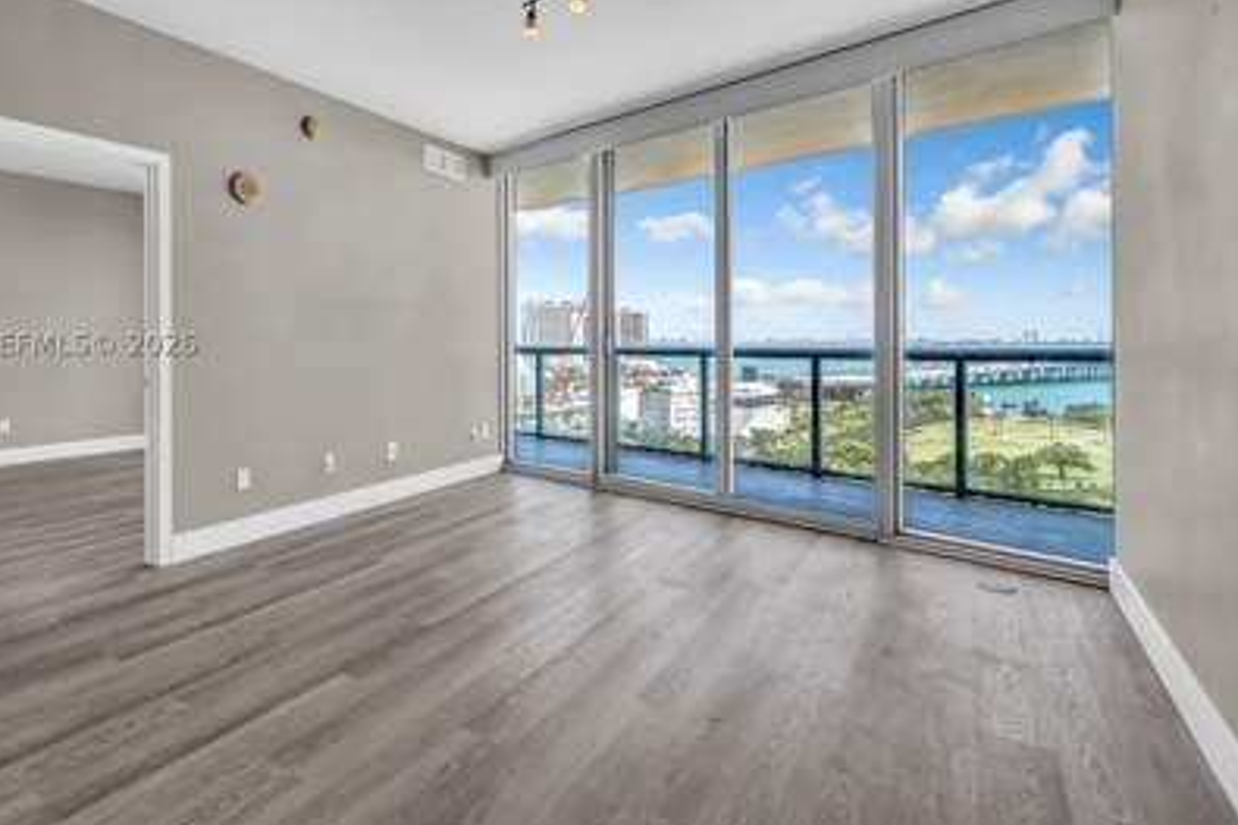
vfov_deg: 69.8
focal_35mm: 17
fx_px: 584
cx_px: 545
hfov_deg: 92.9
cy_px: 340
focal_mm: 14
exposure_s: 1/160
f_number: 8
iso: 400
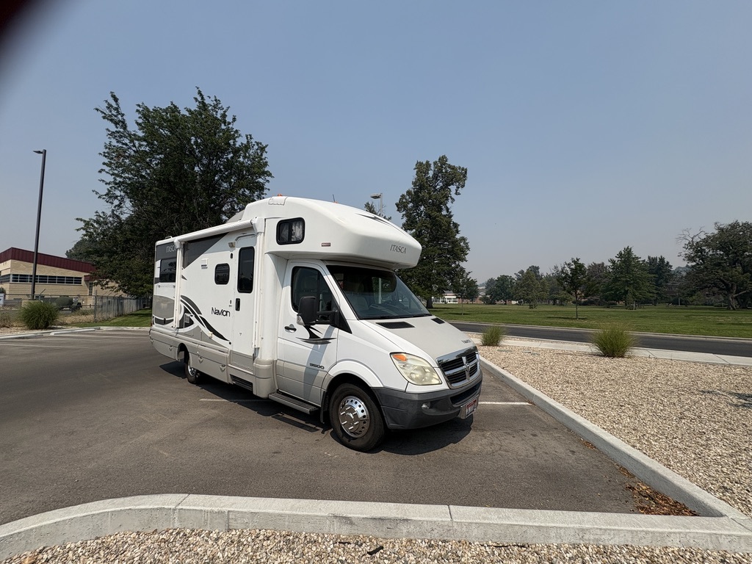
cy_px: 282
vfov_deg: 85.7
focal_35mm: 14
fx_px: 304
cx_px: 376
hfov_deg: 102.1
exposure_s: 1/3906
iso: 50
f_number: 2.2
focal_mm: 2.22
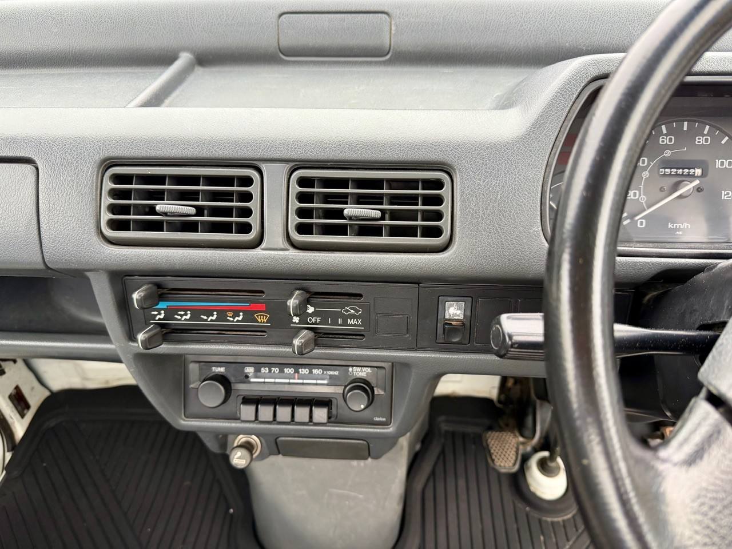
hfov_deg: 71.6
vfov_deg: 56.8
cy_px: 274
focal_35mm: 24
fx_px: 508
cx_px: 366
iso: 200
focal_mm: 6.76
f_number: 1.78
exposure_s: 1/95
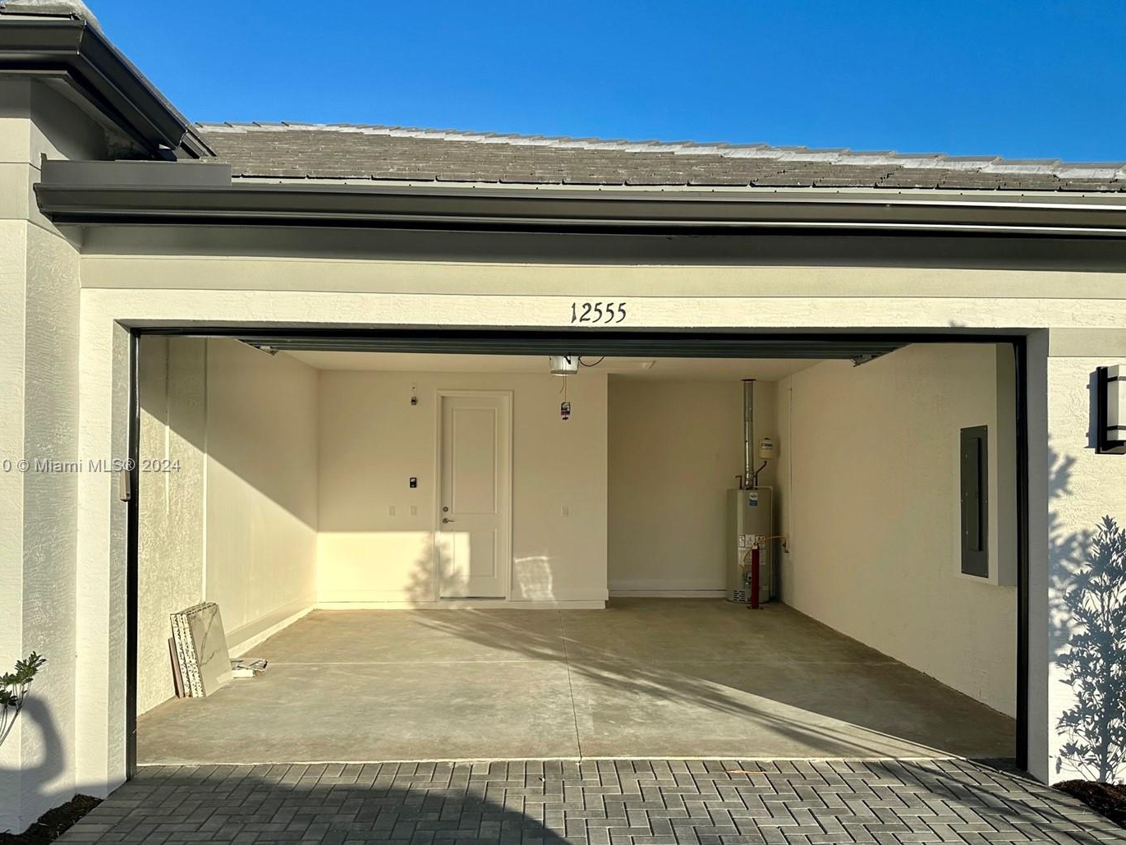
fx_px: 911
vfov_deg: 49.7
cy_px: 466
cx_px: 574
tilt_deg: +0.1
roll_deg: -0.6
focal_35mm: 28
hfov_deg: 63.4
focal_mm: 6.86
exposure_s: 1/5848
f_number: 1.78
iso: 80
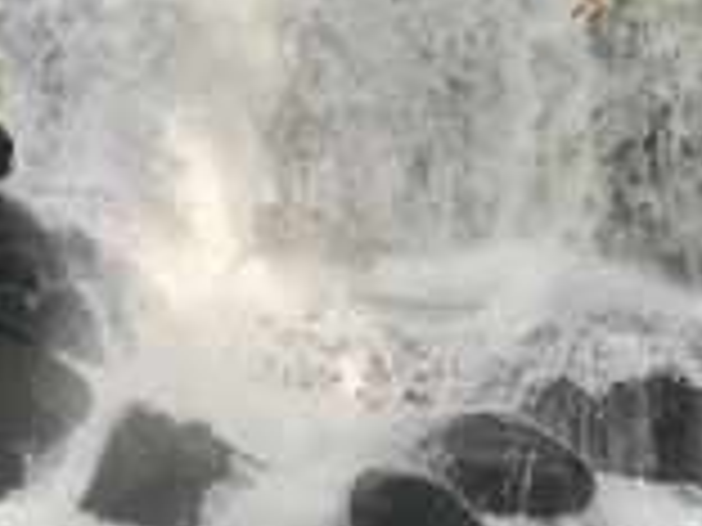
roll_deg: -1.6
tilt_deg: -11.3
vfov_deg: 12.0
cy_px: -45
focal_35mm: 122
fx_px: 2474
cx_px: 279
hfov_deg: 16.1
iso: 20
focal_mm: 6
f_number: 2.4
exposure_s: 1/122
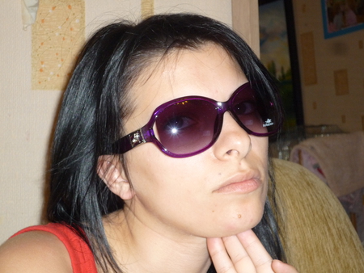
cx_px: 182
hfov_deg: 21.1
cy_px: 136
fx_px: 978
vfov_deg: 15.9
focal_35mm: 93
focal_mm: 16.4
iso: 250
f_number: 5.5
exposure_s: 1/60
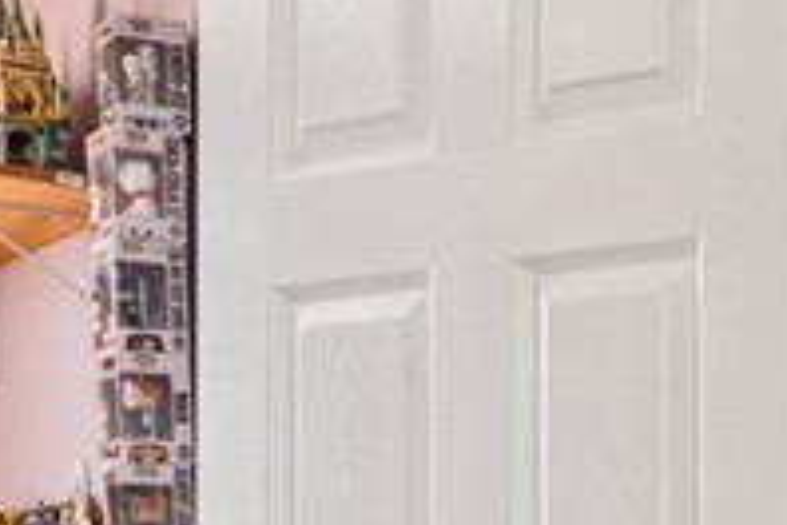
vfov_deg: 14.0
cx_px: 1570
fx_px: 2056
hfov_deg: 16.5
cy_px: 676
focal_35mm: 94
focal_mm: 18.2
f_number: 13
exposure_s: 1/1.25
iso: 100
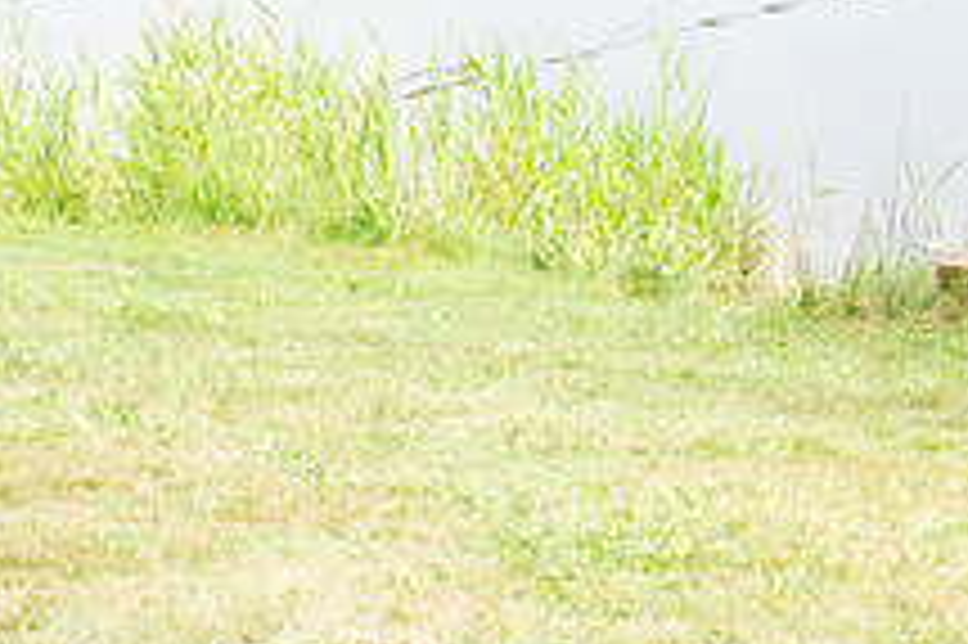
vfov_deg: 7.2
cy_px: 97
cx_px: 1301
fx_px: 5078
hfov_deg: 10.6
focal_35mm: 189
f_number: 14
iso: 800
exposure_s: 1/160
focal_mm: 70
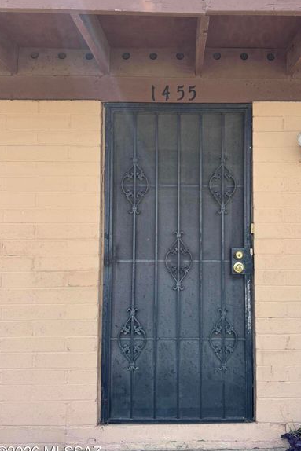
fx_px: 363
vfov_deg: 63.6
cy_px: 214
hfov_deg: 44.6
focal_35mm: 29
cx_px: 191
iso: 80
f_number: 1.78
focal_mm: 6.76
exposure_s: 1/1425
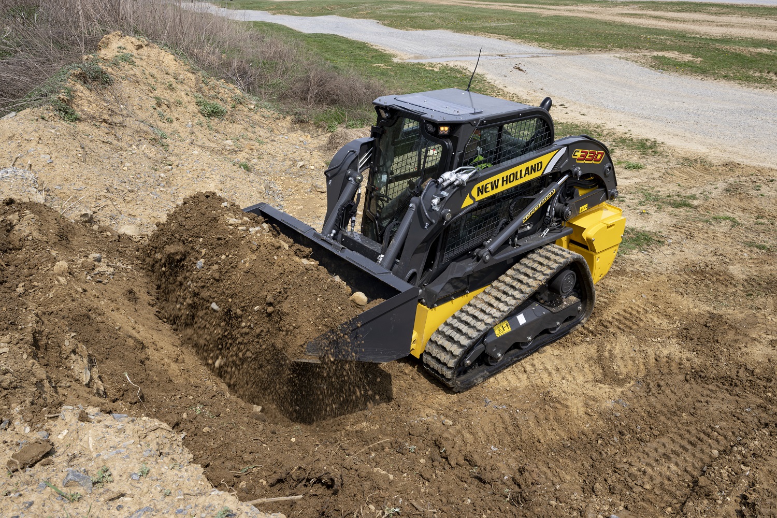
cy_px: 259
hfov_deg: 66.4
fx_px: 593
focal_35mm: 28
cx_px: 388
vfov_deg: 47.2
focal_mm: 27.5
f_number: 13
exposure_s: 1/125
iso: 100
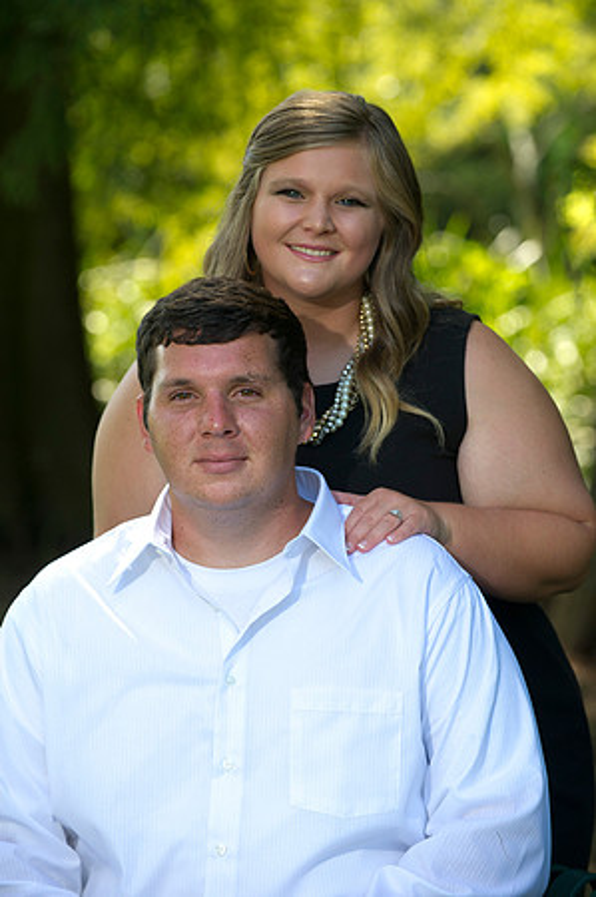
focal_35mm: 160
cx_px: 298
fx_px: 3982
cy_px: 448
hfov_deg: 8.6
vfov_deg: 12.9
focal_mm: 160
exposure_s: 1/250
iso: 320
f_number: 4.5
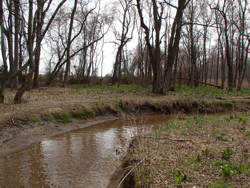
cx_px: 121
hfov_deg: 61.6
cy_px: 94
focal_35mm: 29
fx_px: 209
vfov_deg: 48.2
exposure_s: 1/500
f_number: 3.9
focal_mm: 5
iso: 100
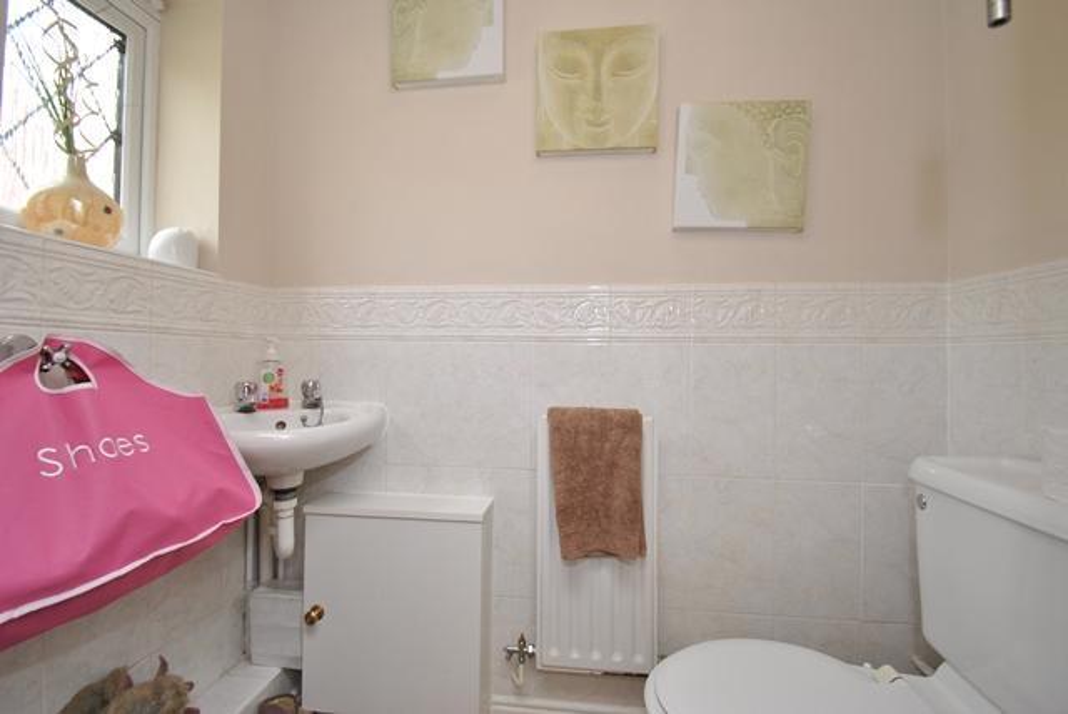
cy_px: 357
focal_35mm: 15
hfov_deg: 100.3
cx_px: 534
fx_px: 445
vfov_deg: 77.4
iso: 200
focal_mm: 10
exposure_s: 1/60
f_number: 5
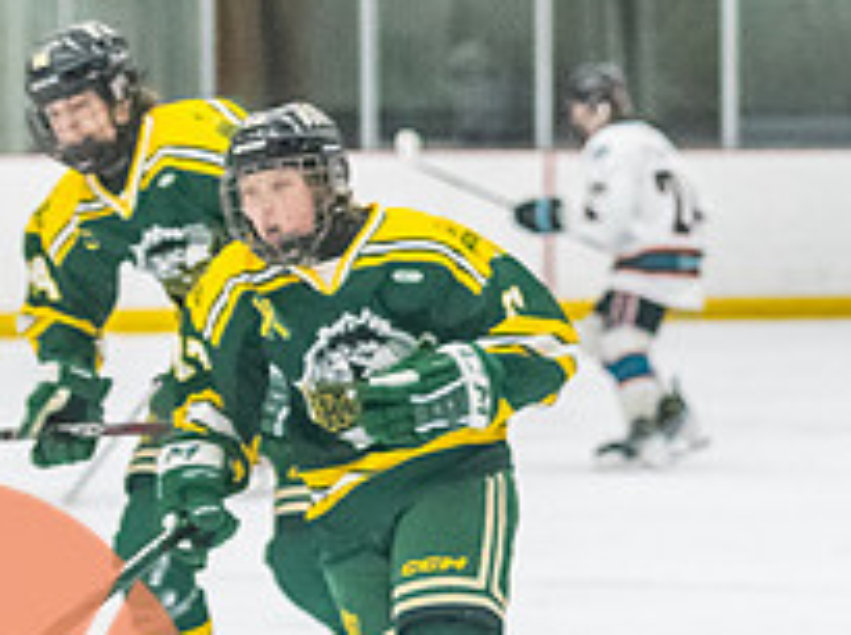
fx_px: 9915
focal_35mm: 404
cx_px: 1427
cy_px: 766
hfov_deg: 4.9
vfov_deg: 3.7
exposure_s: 1/800
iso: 4000
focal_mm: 92
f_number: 2.8
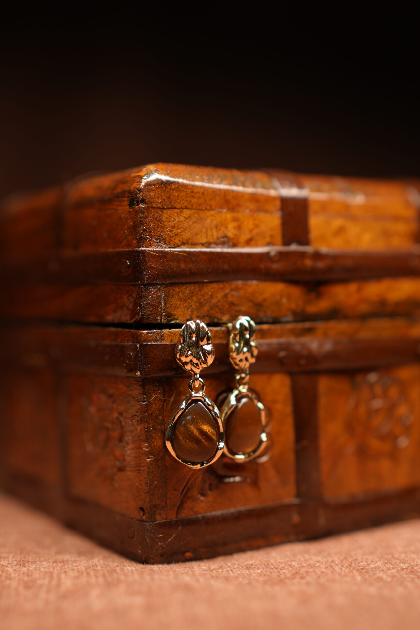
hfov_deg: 26.0
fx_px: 910
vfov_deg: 38.2
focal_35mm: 52
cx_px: 210
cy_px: 315
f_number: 2
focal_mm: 35
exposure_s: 1/160
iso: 100
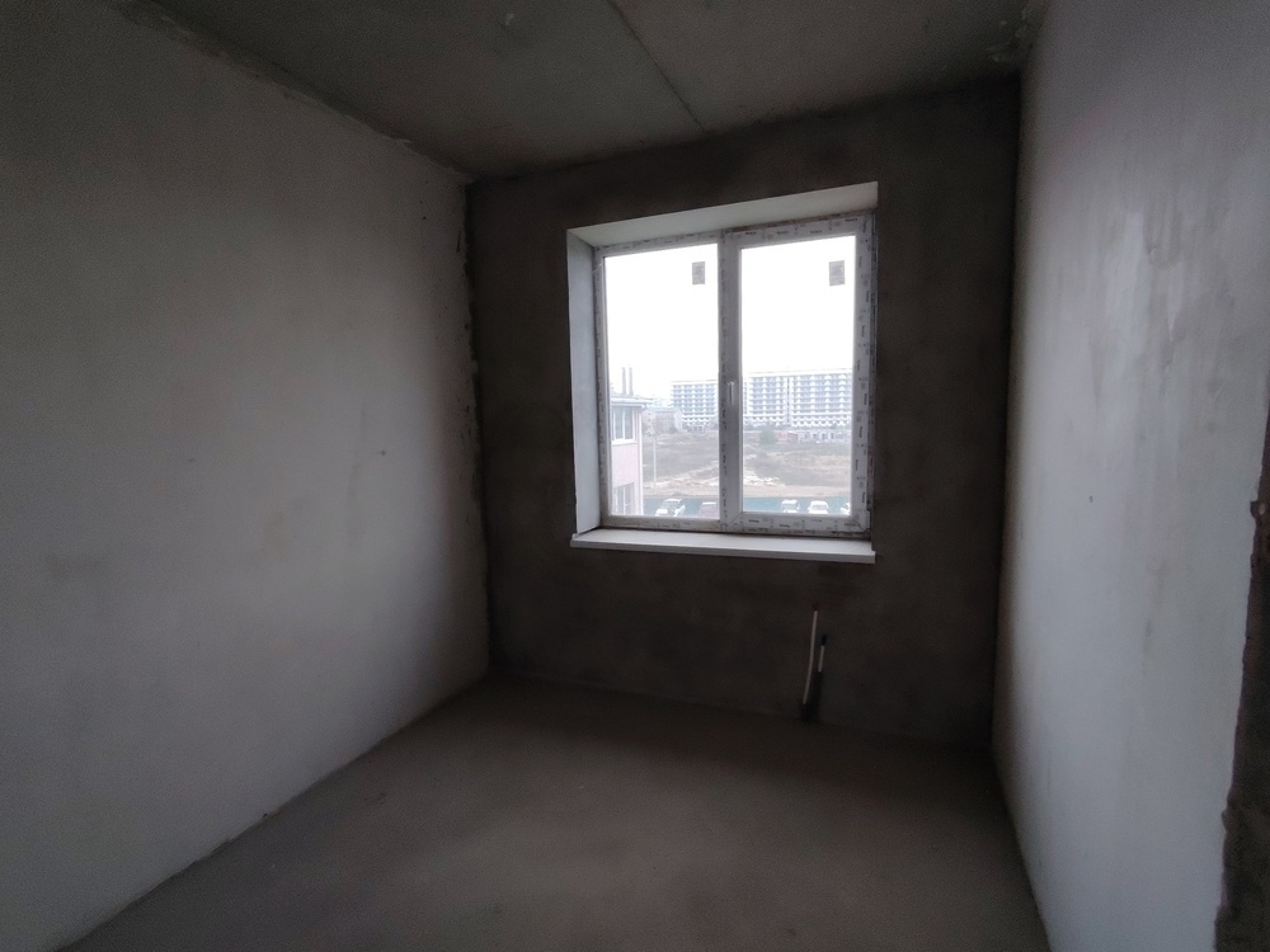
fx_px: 624
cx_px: 635
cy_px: 476
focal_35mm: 17
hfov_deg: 91.0
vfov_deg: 74.7
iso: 109
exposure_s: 1/50
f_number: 2.2
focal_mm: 1.42
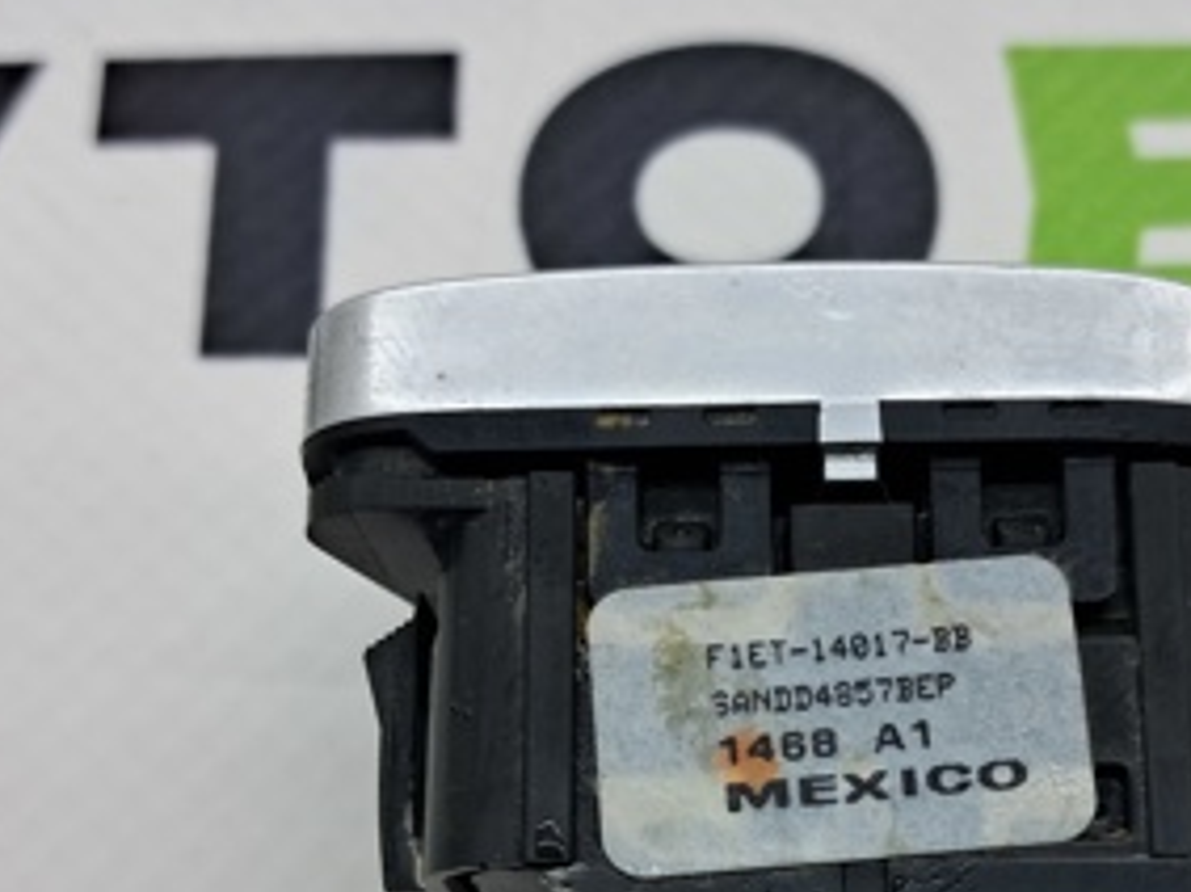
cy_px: 738
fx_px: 2098
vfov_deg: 23.6
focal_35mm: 61
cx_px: 779
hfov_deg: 31.5
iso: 50
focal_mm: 4
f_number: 1.8
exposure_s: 1/100
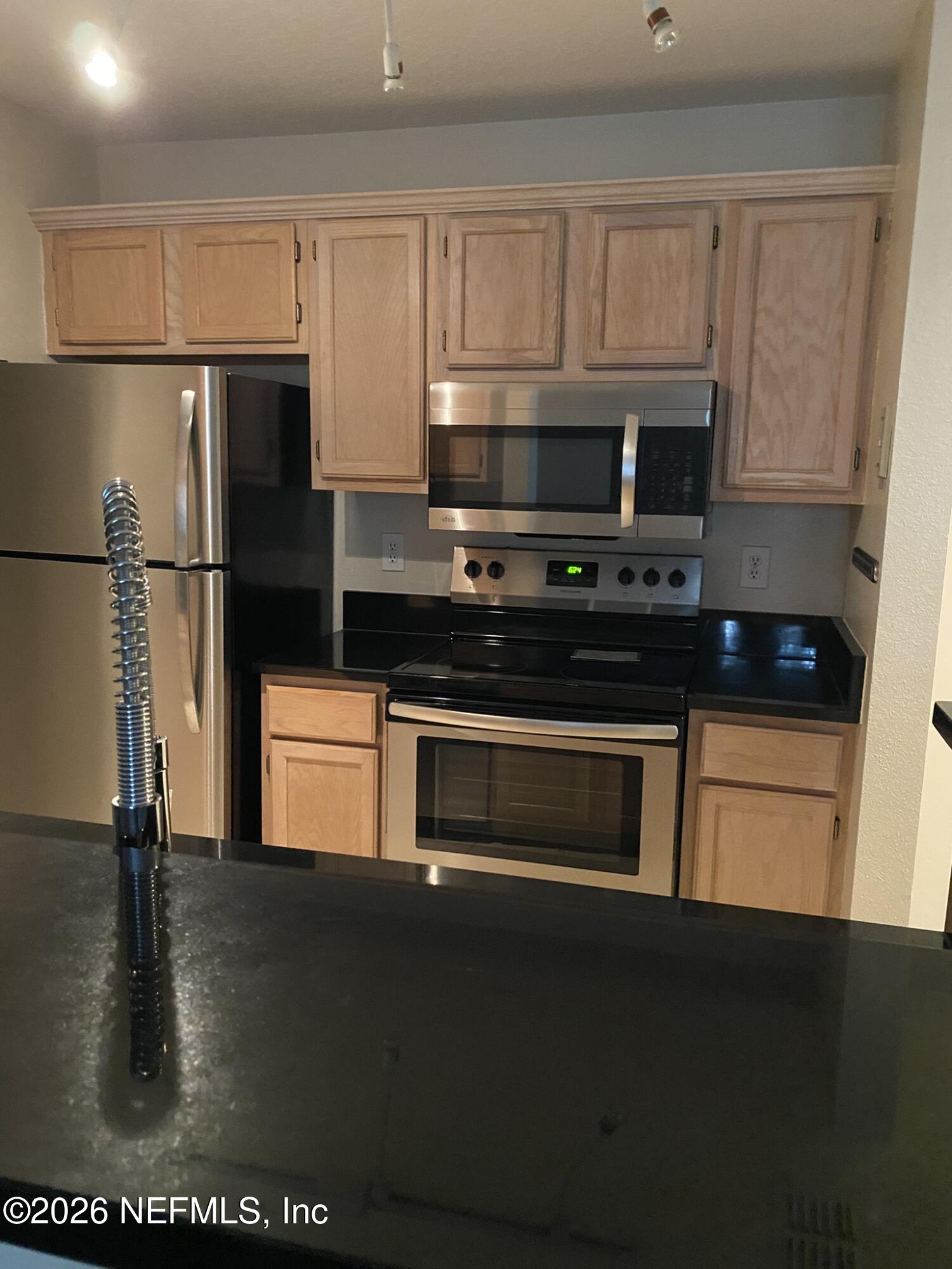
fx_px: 953
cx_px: 476
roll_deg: -0.5
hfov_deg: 53.1
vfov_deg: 67.3
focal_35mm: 26
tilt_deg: -9.2
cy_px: 634
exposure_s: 1/30
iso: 1000
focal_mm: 4.25
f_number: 1.8
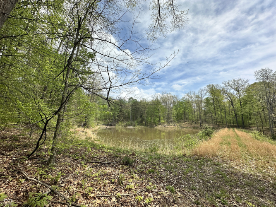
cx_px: 138
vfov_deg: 85.7
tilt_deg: +10.1
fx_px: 112
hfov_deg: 102.1
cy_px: 104
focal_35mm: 14
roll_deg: -0.4
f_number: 2.2
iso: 50
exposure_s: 1/2398
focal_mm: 2.22
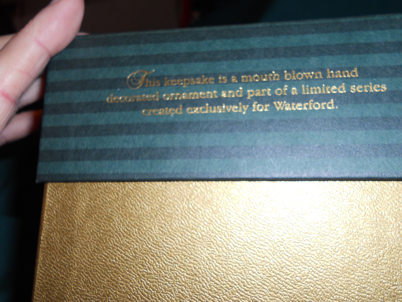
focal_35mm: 32
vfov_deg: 44.2
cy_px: 151
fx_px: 372
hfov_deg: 56.8
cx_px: 201
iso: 80
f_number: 8.8
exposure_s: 1/25
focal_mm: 5.8
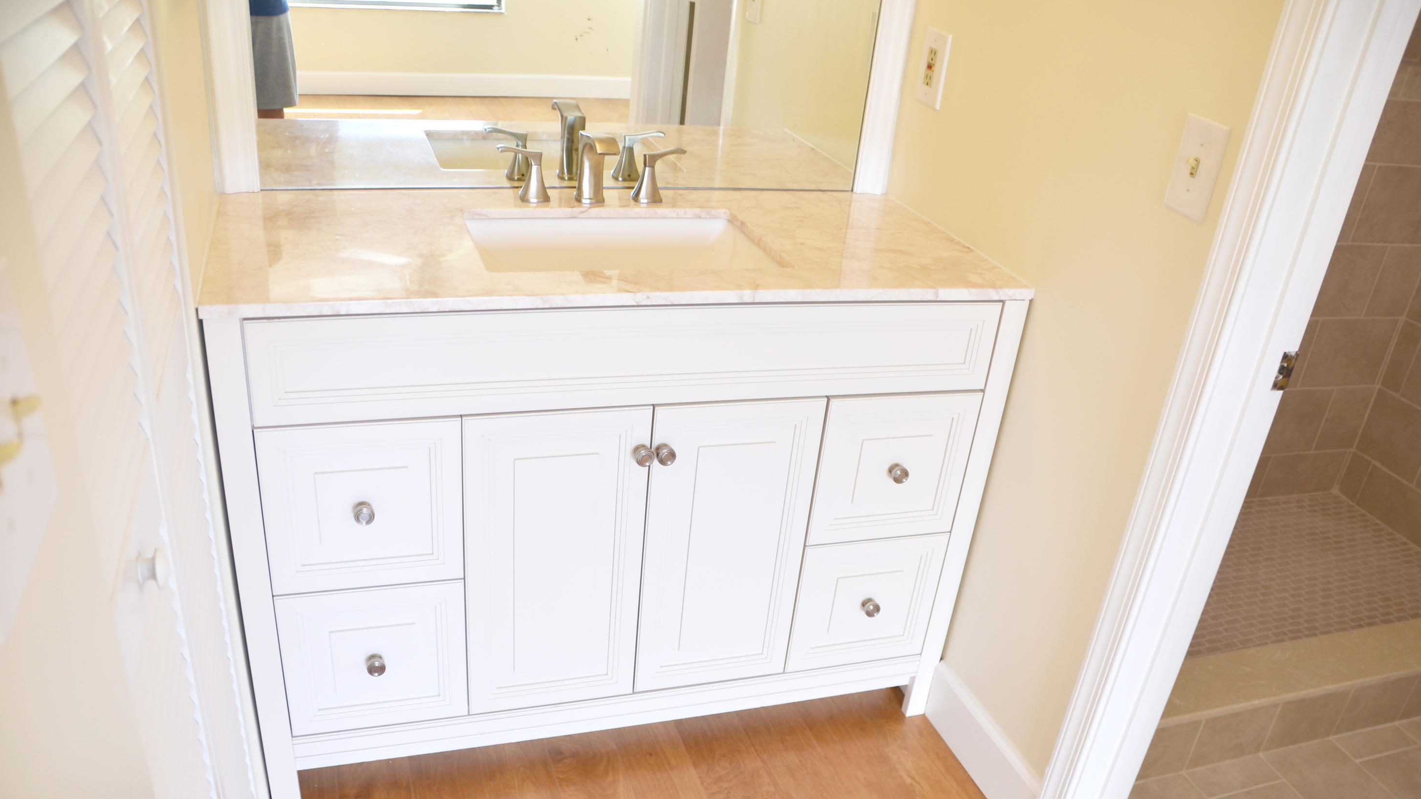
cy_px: 481
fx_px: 1093
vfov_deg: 40.0
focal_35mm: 29
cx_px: 716
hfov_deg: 66.1
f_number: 4.5
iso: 100
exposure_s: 1/60
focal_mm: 18
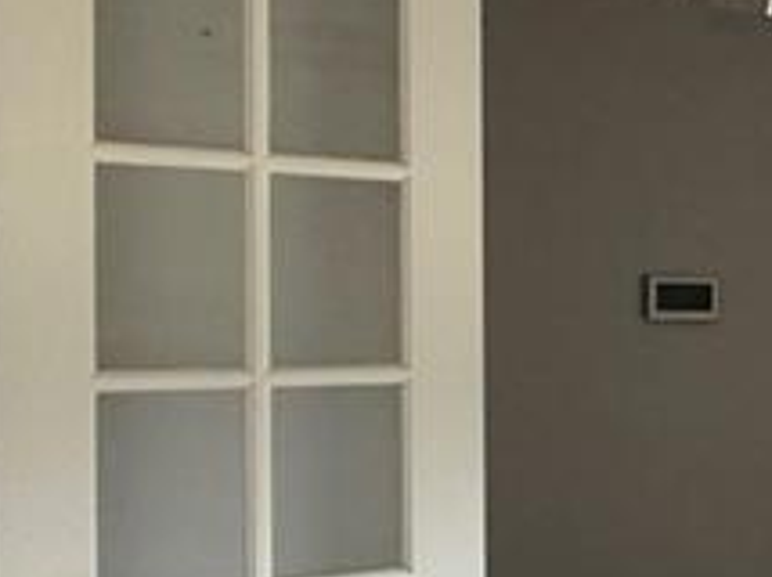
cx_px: 1533
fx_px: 1493
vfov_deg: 21.9
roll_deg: +0.5
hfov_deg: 18.7
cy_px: 325
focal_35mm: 67
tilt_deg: +0.5
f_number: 2.2
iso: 200
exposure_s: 1/121
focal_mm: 2.22
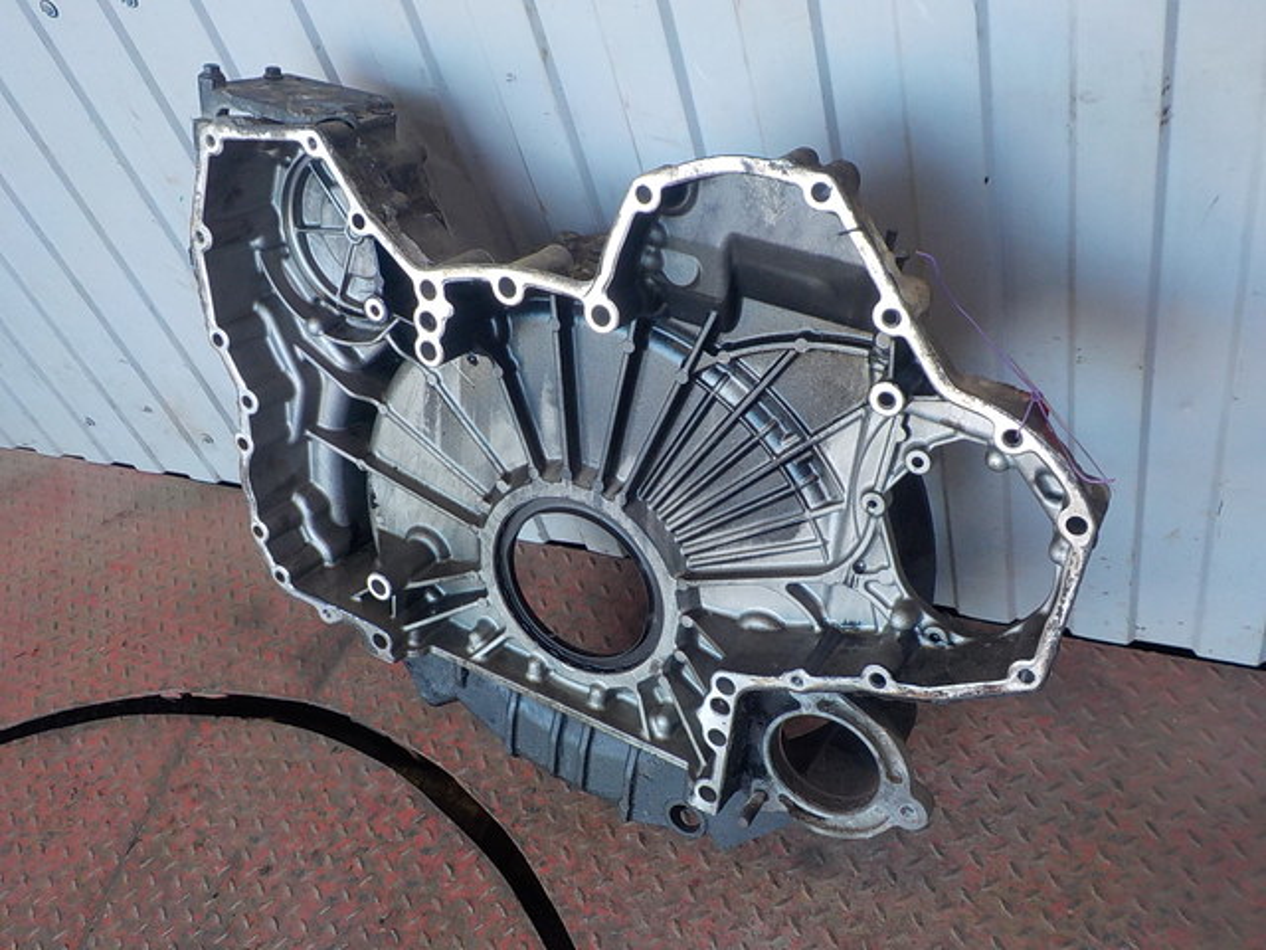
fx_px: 1097
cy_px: 475
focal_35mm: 30
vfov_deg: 46.8
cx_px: 633
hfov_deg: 60.0
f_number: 3.3
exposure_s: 1/30
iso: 160
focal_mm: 4.1
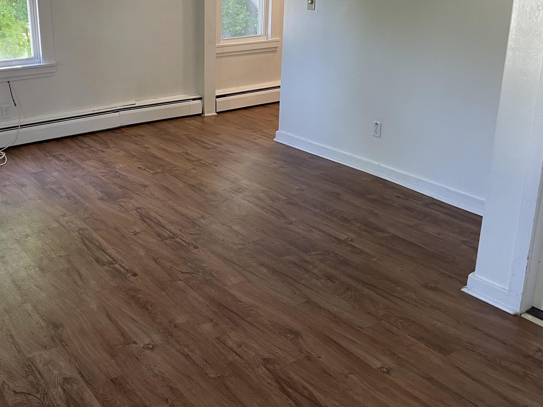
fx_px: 596
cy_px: 121
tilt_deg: -16.0
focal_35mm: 38
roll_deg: +1.9
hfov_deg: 47.5
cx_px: 150
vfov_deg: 37.1
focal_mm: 4.2
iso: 100
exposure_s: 1/60
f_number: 1.6
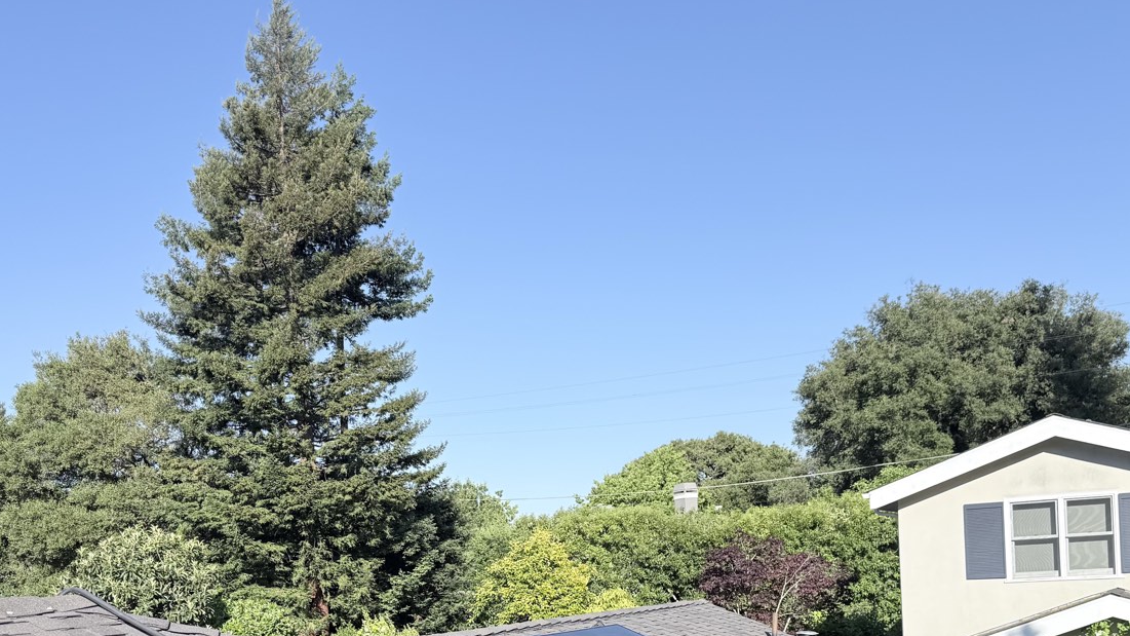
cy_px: 582
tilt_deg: -0.4
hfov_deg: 52.8
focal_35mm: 38
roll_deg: +3.3
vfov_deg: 29.8
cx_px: 558
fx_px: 1138
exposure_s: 1/2703
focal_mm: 6.76
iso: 80
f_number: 1.78
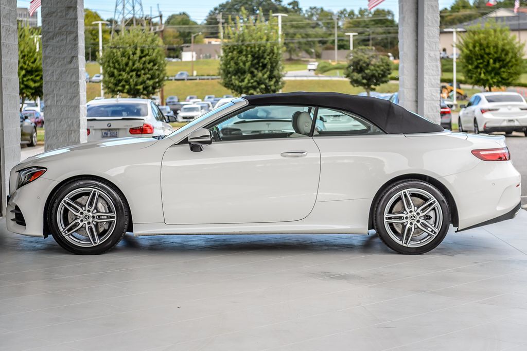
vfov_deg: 17.5
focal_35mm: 78
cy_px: 164
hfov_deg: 26.1
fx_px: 1137
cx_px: 275
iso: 400
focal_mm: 70
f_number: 4
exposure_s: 1/2500
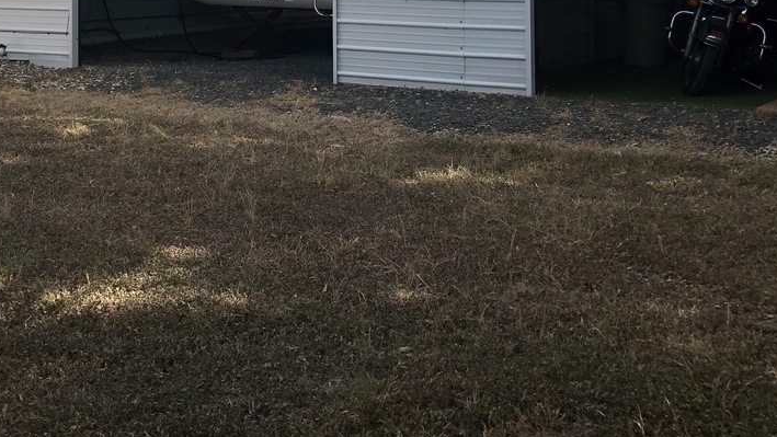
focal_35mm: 62
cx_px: 213
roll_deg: +0.5
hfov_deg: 33.3
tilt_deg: -0.1
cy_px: -54
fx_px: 1278
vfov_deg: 18.6
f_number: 1.8
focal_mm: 3.99
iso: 20
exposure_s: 1/1056
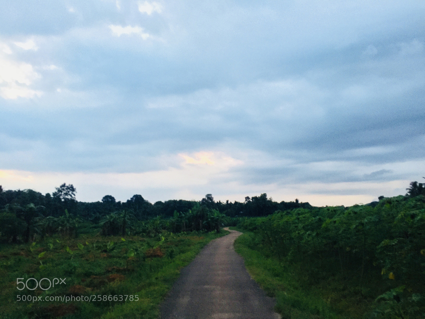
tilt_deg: +8.8
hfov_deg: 61.7
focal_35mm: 29
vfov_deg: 48.2
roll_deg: +0.5
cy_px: 160
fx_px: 356
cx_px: 212
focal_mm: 4.15
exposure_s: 1/20
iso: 250
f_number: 2.2
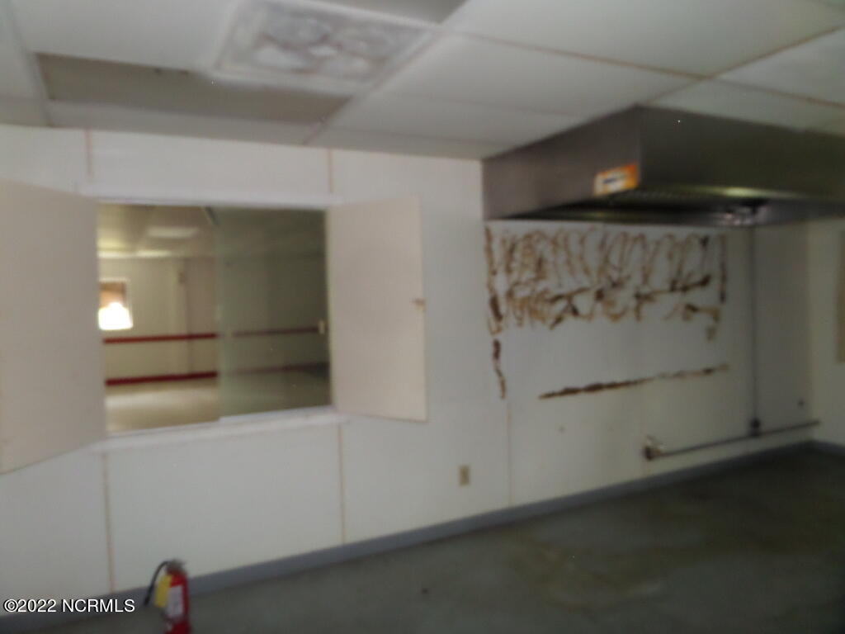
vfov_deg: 56.8
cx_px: 422
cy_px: 317
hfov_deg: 71.6
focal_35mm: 24
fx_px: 586
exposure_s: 1/10
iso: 400
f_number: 3.2
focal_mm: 4
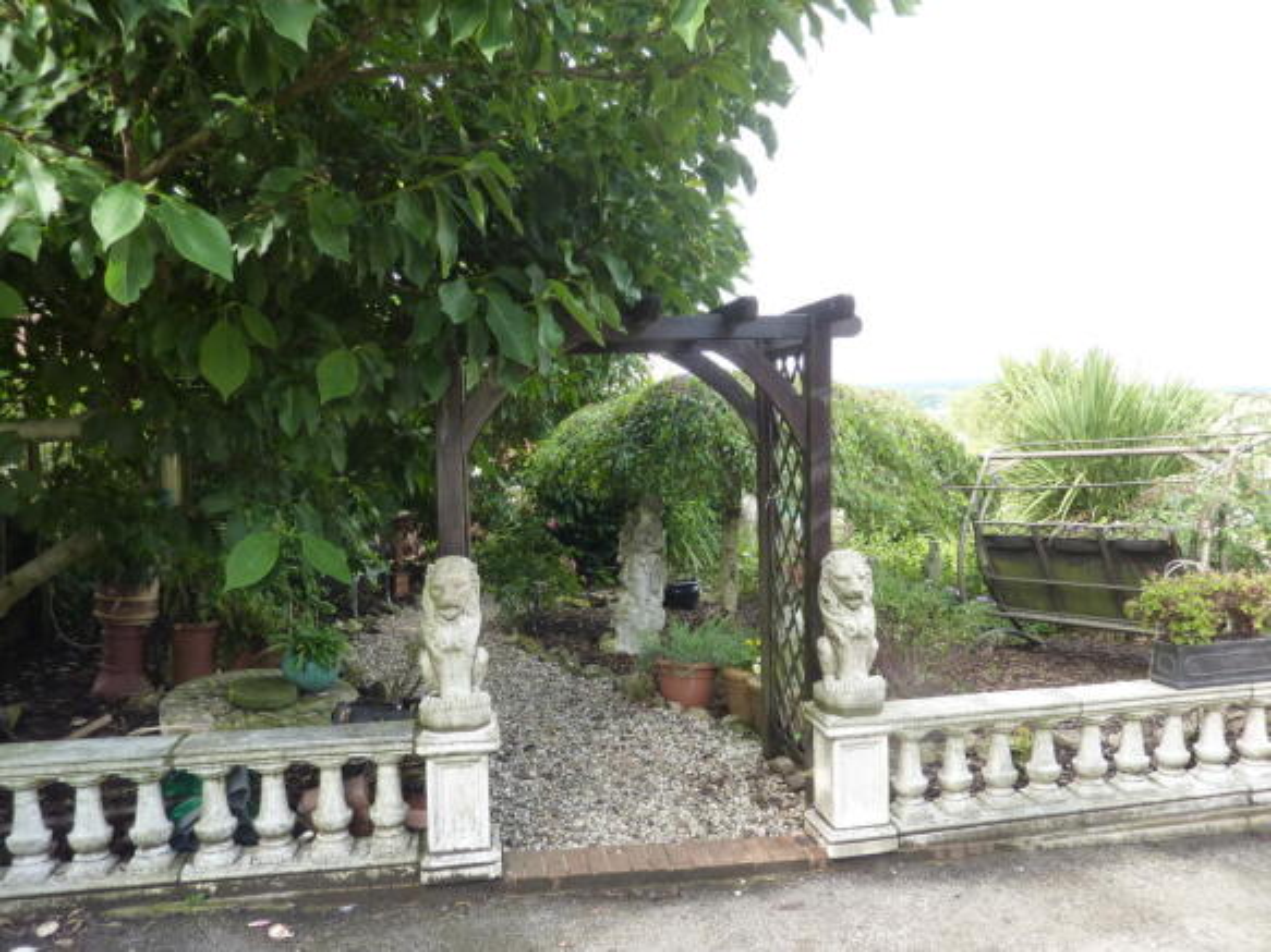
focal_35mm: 25
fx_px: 918
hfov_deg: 69.4
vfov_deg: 54.9
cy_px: 476
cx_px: 636
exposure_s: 1/80
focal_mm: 4.1
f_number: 3.3
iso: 125
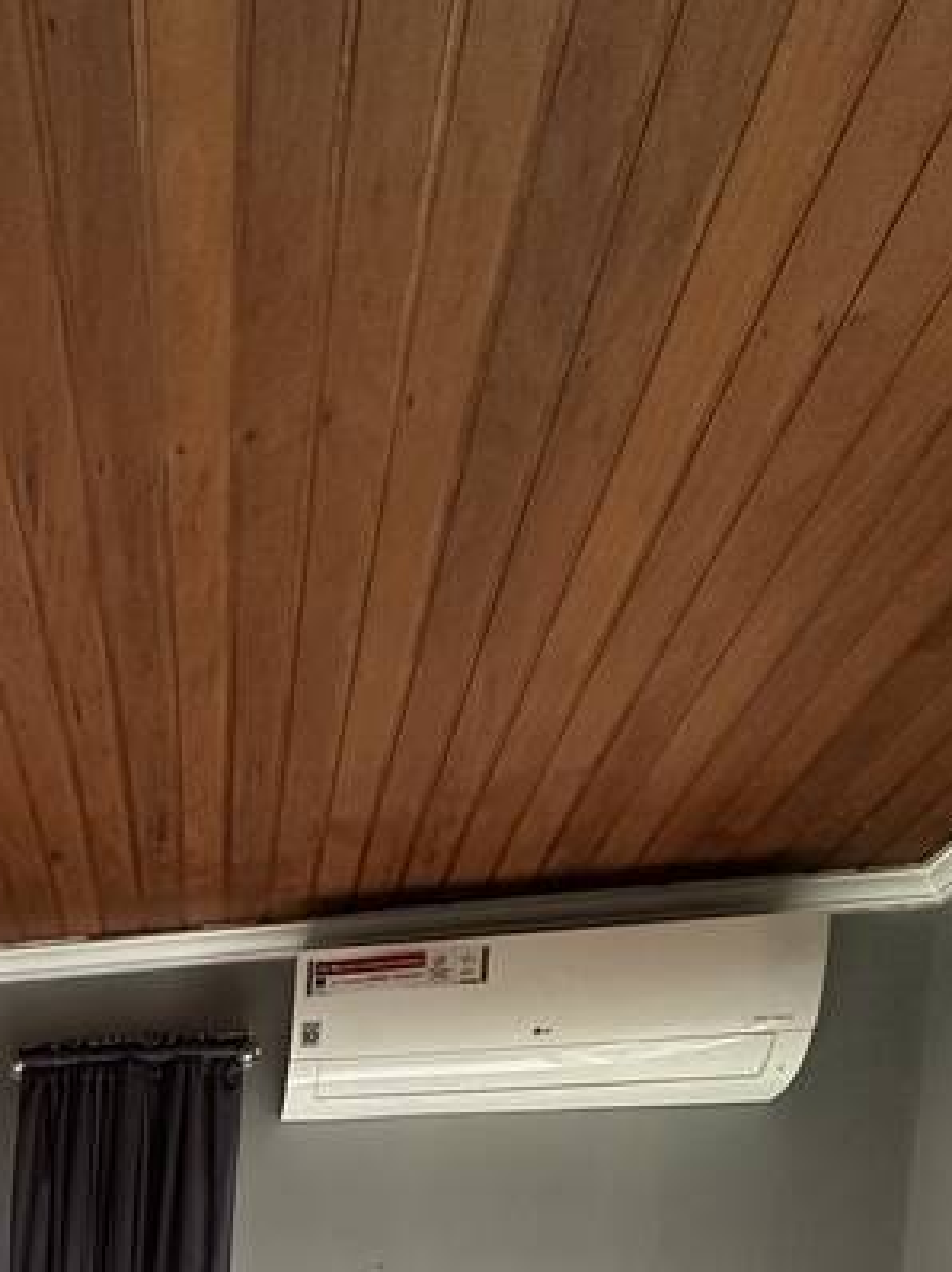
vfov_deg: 34.2
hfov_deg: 30.8
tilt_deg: -7.6
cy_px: 1668
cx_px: -240
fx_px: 1395
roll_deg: -1.5
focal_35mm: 38
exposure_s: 1/99
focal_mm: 2.22
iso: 160
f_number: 2.2
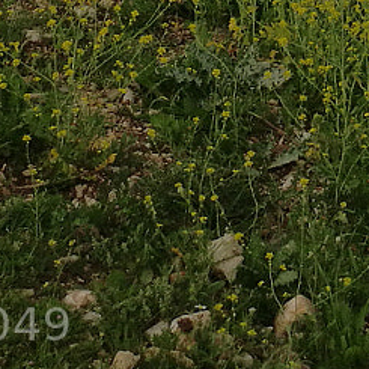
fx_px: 1881
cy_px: -461
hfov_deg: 10.9
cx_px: 486
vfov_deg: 10.0
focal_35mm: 156
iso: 50
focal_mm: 4.04
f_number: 2
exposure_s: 1/925
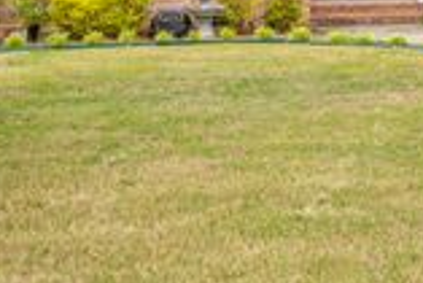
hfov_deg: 21.4
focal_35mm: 89
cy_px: -74
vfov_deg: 14.8
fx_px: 1047
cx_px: 488
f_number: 2.8
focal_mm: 10.26
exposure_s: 1/50
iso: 100
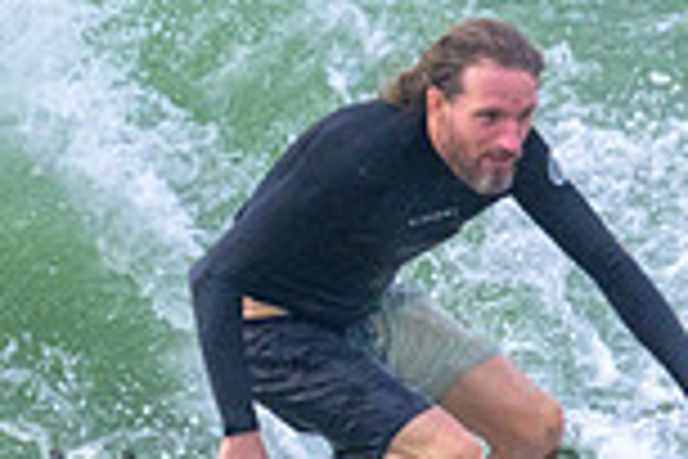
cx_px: 371
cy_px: 379
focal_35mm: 3408
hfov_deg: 0.6
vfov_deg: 0.4
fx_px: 65126
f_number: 11
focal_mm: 800
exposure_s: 1/2000
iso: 4000
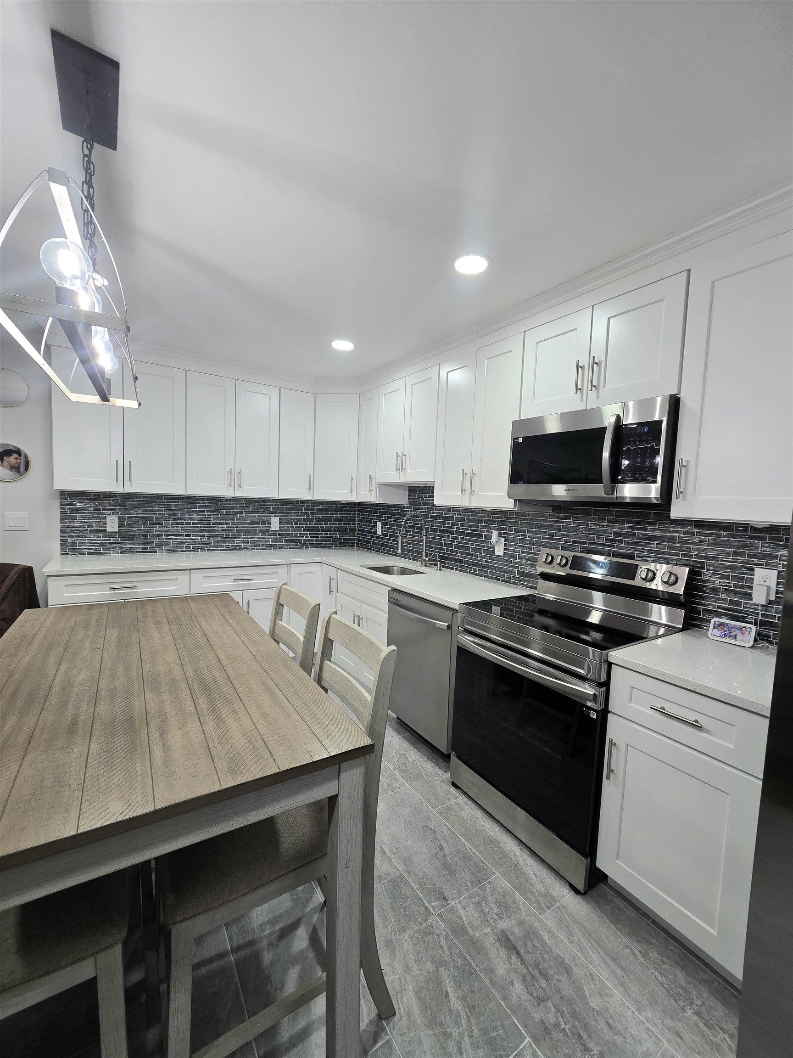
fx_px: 397
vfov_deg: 106.2
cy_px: 529
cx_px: 396
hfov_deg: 89.9
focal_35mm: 13
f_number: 2.2
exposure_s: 1/60.2
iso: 100
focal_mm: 2.2
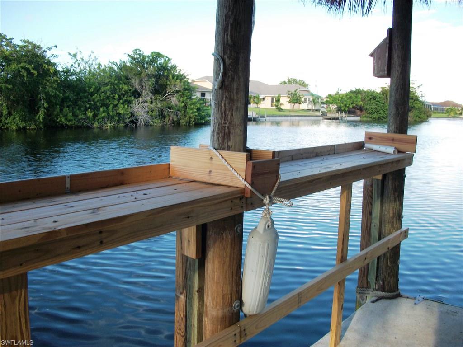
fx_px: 428
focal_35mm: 32
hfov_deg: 56.8
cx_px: 232
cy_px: 174
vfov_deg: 44.2
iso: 80
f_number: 8.8
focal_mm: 5.7
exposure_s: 1/50
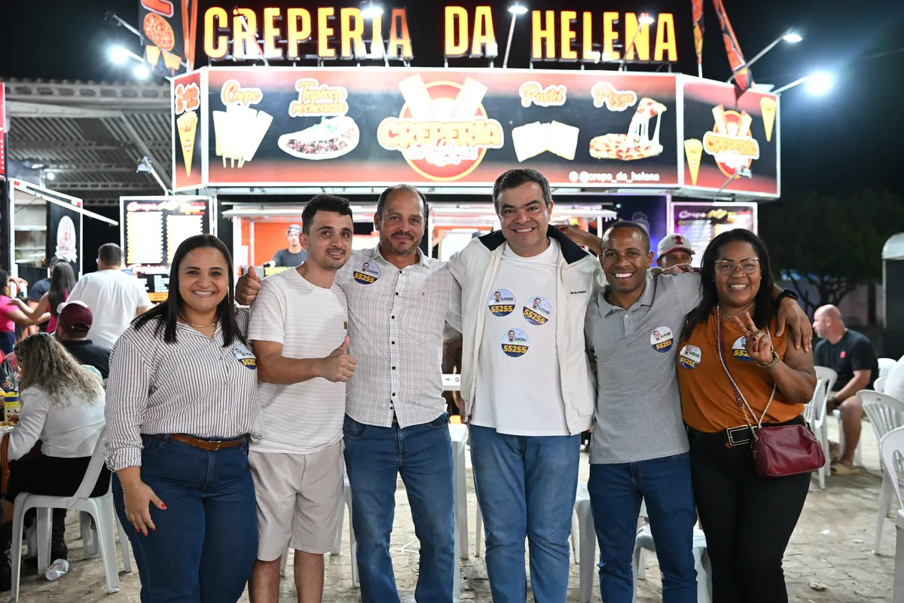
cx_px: 452
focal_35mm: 35
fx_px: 879
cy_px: 302
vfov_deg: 37.9
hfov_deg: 54.4
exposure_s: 1/100
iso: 3200
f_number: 3.2
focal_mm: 35
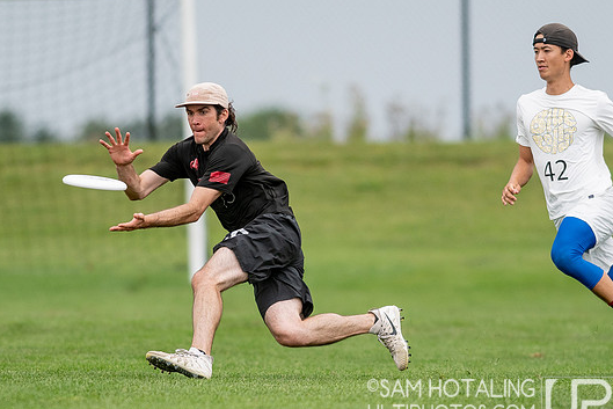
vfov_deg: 1.7
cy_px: 295
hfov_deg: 2.6
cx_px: 285
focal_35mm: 797
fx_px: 13574
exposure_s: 1/3200
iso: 200
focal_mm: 300
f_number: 2.8
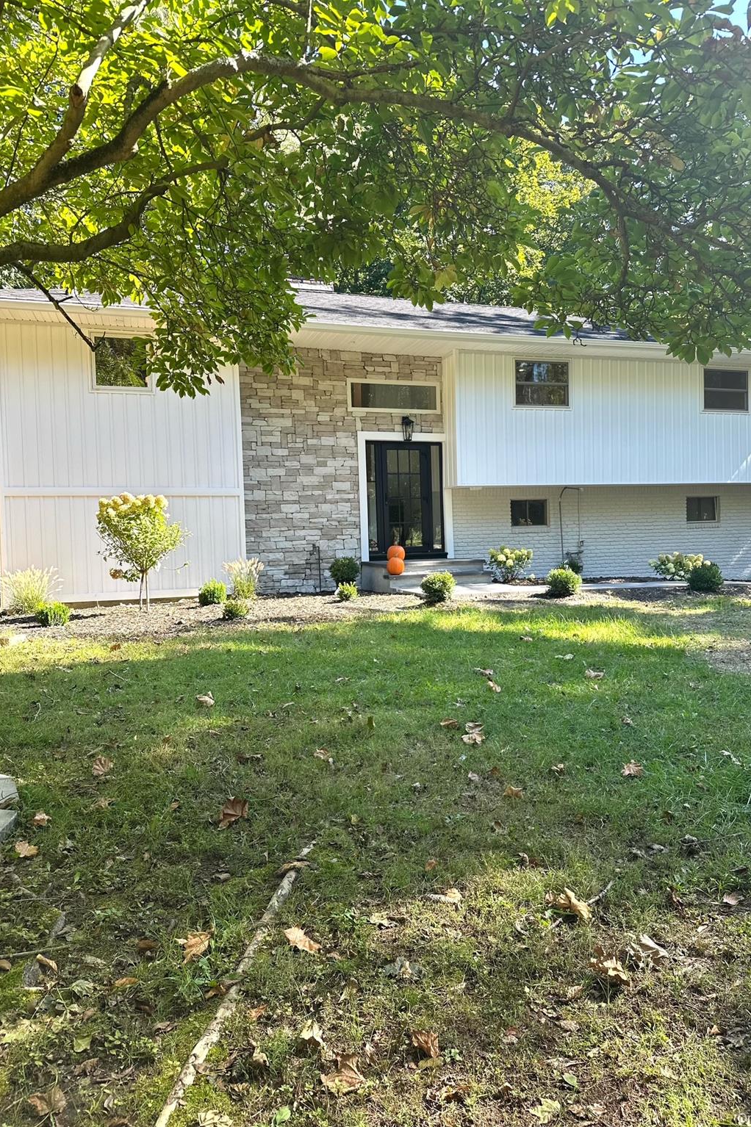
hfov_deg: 51.2
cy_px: 564
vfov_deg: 71.5
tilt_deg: -1.1
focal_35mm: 25
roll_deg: +0.8
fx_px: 783
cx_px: 398
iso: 80
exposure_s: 1/377
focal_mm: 6.86
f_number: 1.78
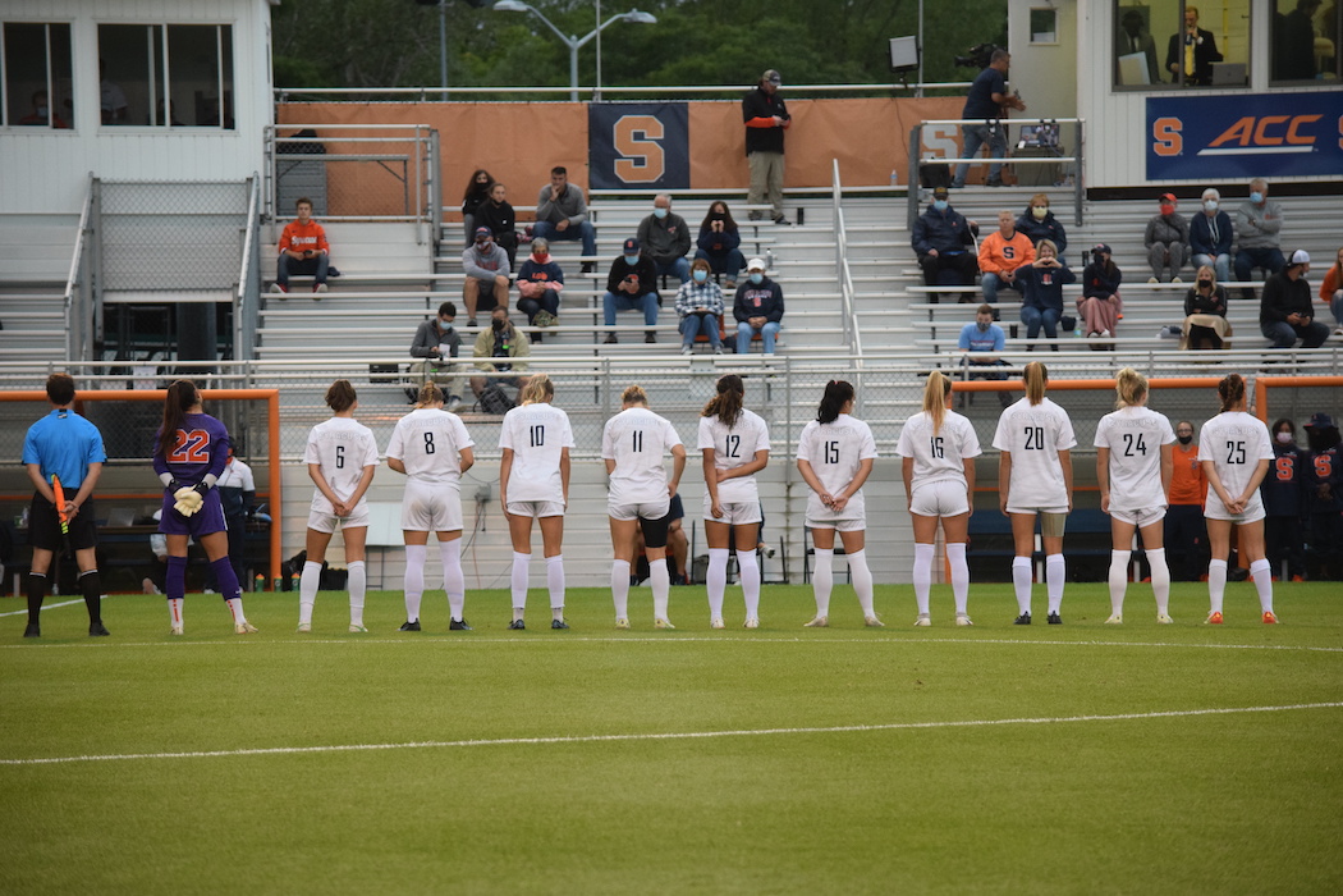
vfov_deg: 7.0
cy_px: 448
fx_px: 7274
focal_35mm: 195
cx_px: 672
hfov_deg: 10.5
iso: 1800
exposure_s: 1/500
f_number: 4.8
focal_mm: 130
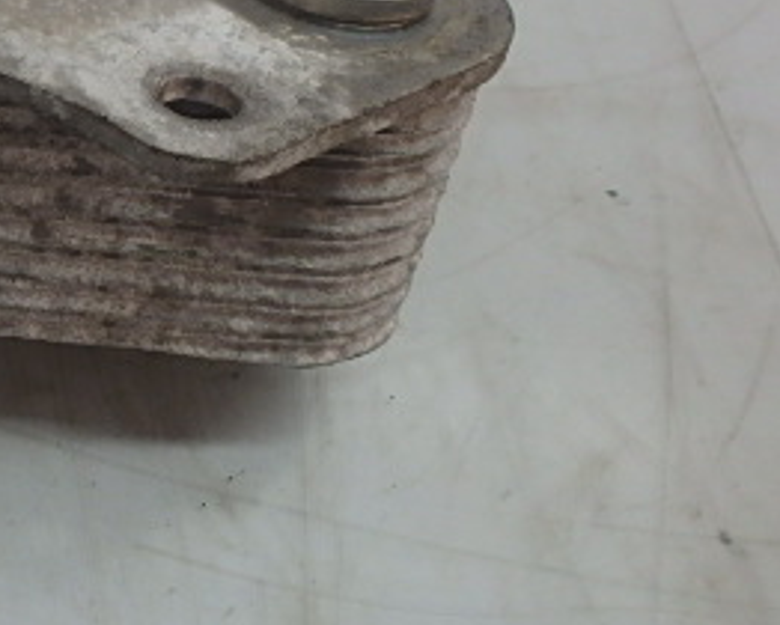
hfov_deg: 32.1
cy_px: 107
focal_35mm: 50
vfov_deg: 29.5
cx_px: -113
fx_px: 1155
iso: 200
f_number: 3.5
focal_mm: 3.7
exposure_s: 1/60
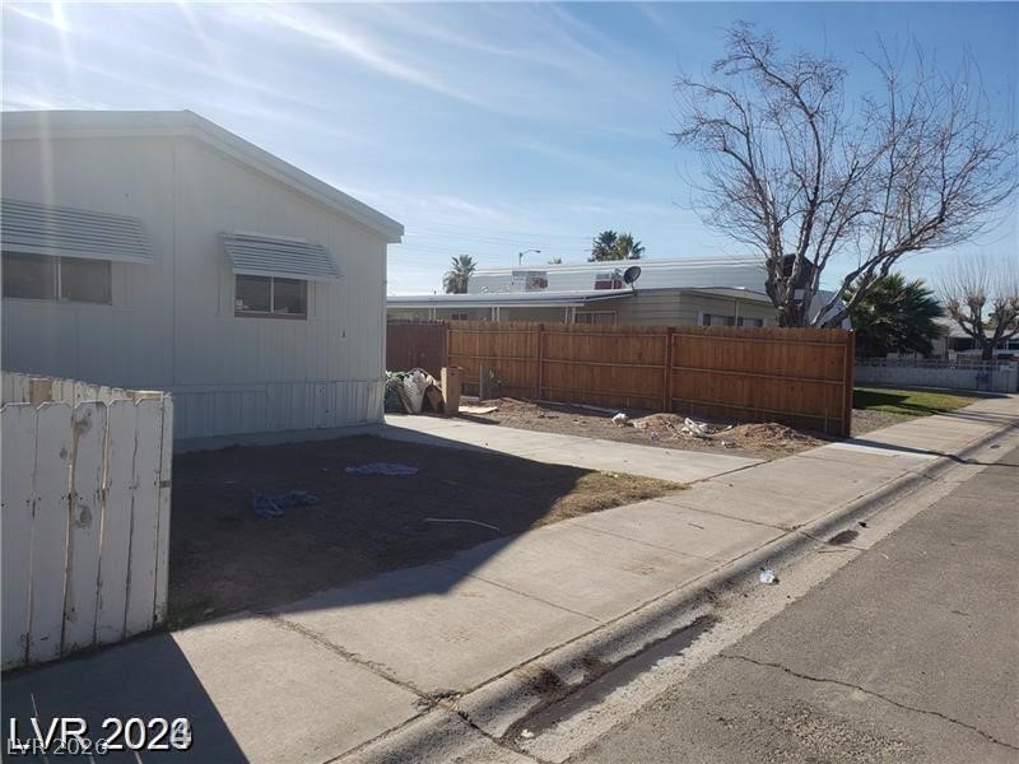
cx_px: 510
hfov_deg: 67.3
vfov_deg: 53.1
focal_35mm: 26
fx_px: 765
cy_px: 382
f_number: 2.4
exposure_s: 1/1532
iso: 50
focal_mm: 4.3
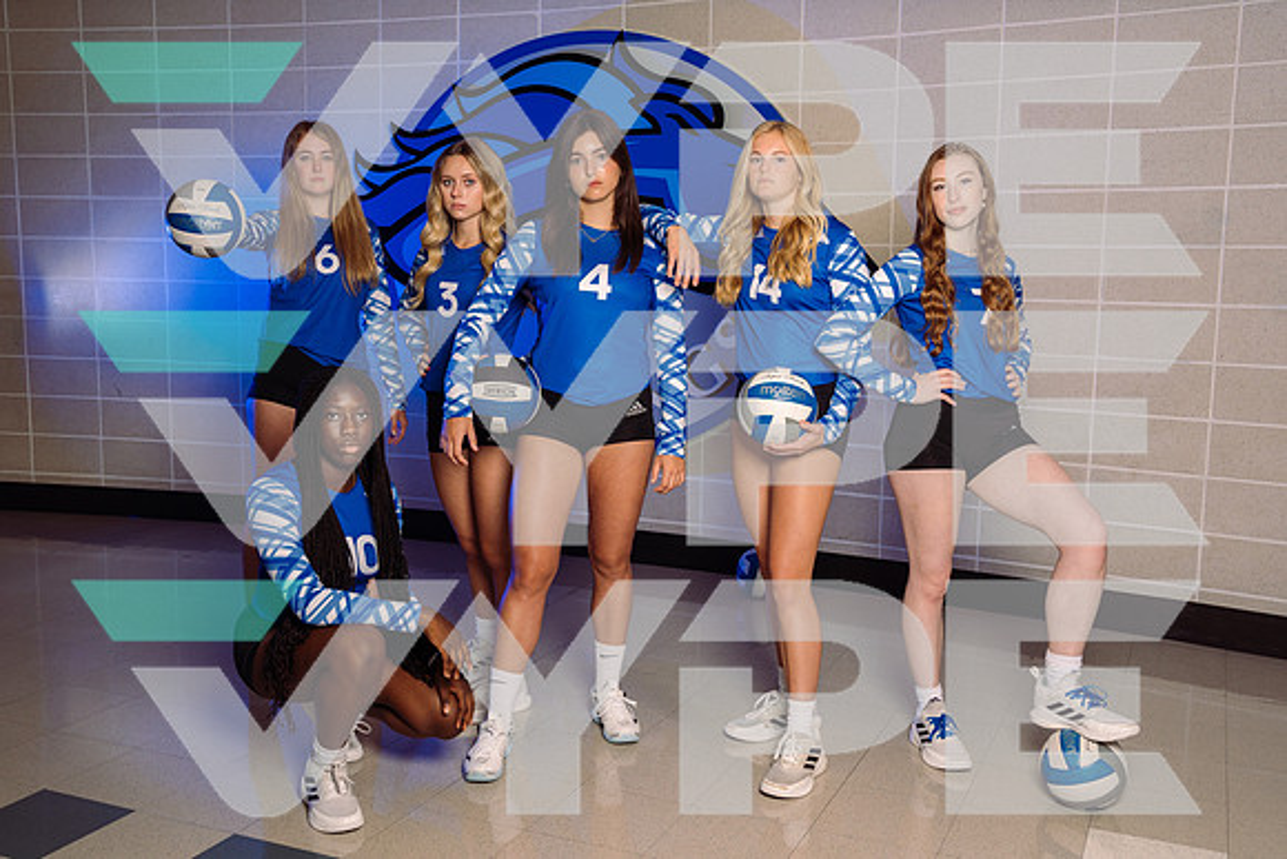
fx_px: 1287
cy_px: 430
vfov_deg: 36.9
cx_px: 644
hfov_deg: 53.1
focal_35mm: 36
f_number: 7.1
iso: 320
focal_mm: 36
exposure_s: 1/250
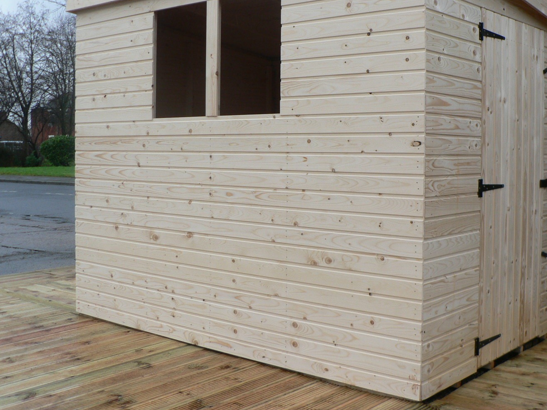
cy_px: 165
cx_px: 300
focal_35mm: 44
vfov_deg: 32.8
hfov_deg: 42.9
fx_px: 695
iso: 80
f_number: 3.2
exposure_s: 1/100
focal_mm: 6
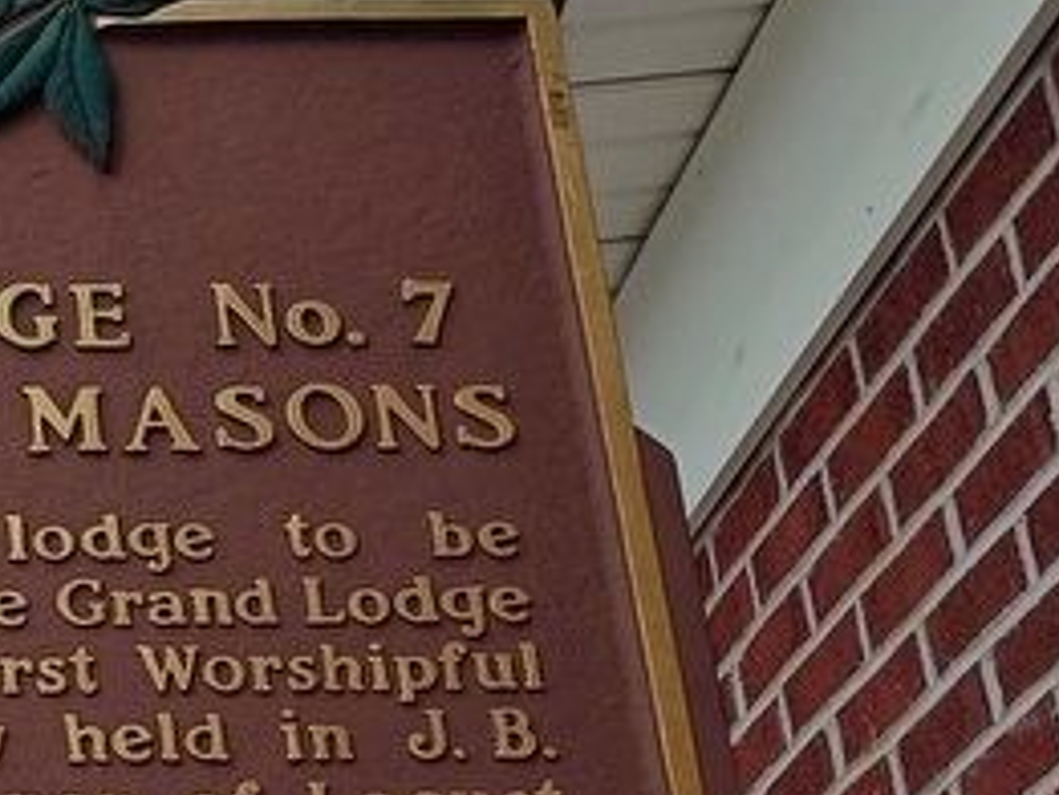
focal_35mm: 89
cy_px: 710
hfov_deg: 19.6
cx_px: -454
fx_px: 2724
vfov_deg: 16.4
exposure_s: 1/648
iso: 100
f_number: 1.8
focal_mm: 4.27
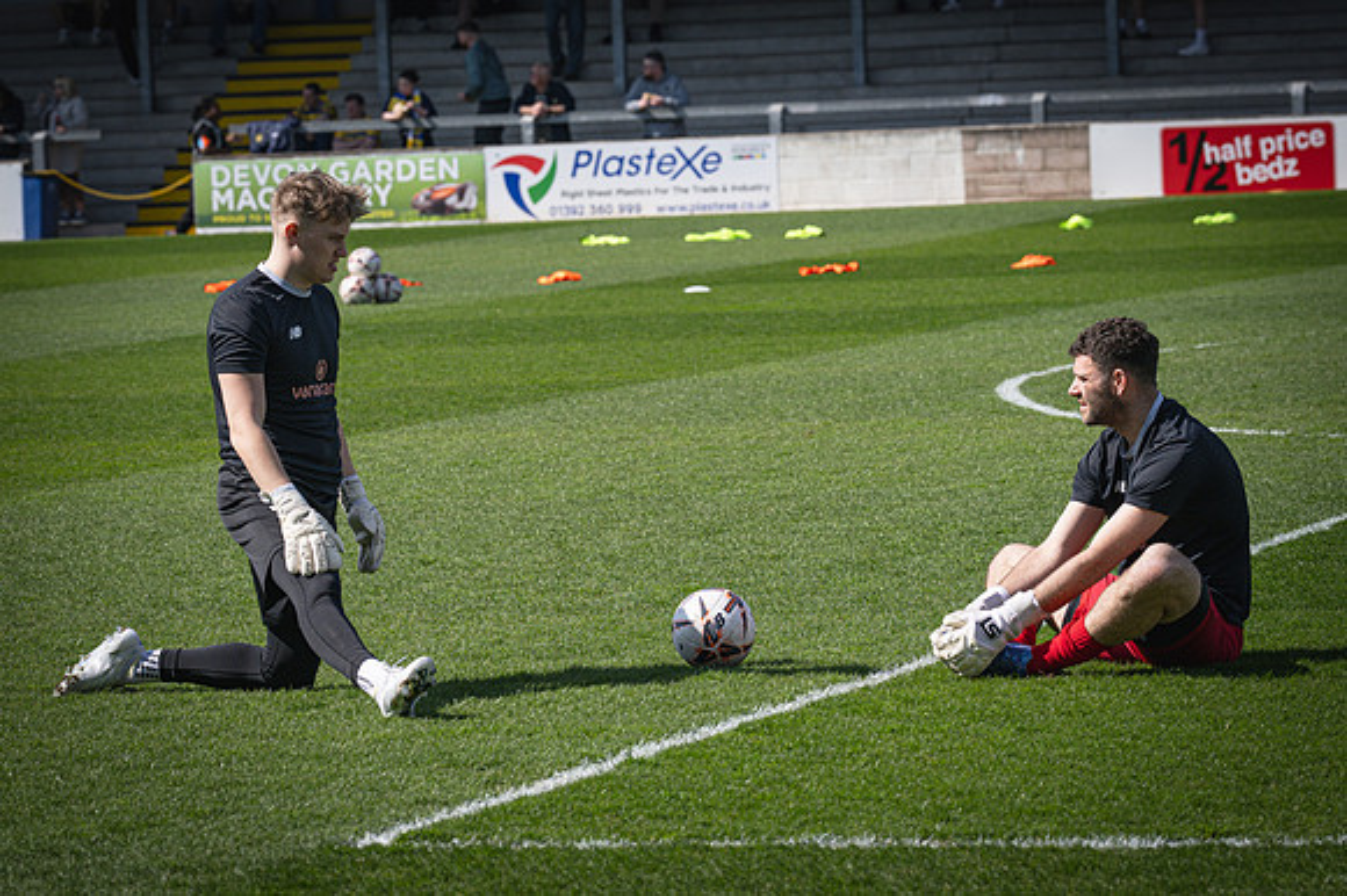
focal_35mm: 202
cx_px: 674
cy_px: 448
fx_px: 7554
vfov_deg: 6.8
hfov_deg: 10.2
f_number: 6.3
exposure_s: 1/1000
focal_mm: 135
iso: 200
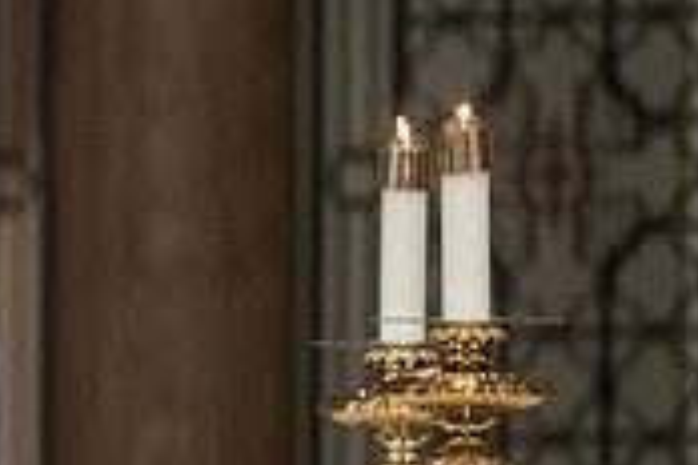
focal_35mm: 677
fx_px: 13125
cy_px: 475
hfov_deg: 3.0
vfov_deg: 2.0
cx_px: -365
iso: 2000
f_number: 2.8
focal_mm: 200
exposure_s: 1/200
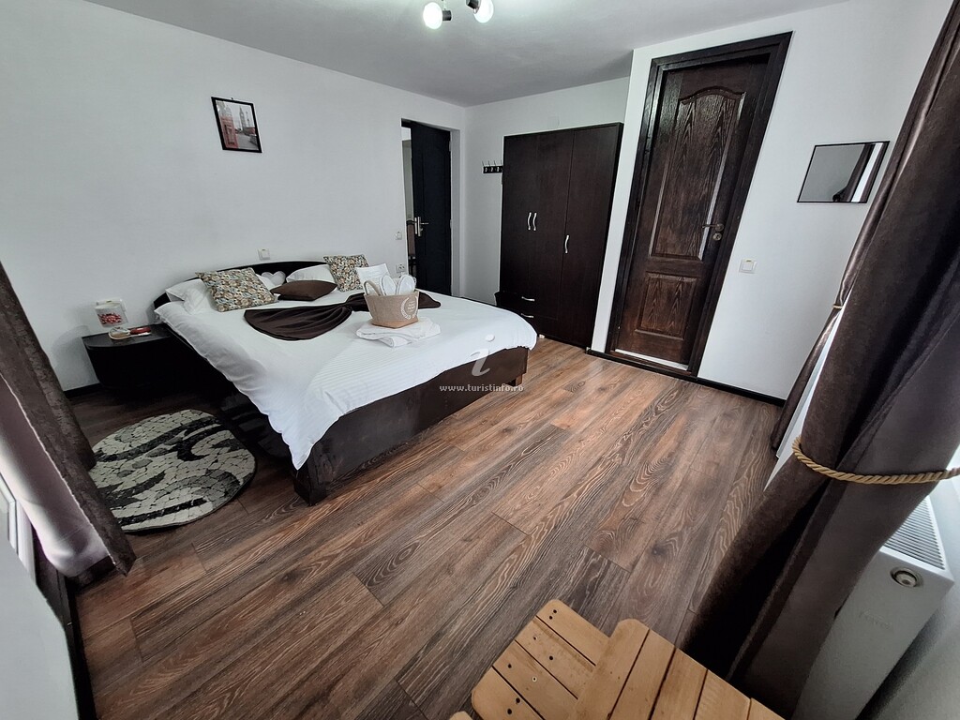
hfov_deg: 106.2
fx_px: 361
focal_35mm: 13
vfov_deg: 89.9
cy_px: 360
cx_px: 480
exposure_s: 1/33
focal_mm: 1.74
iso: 160
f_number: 2.2
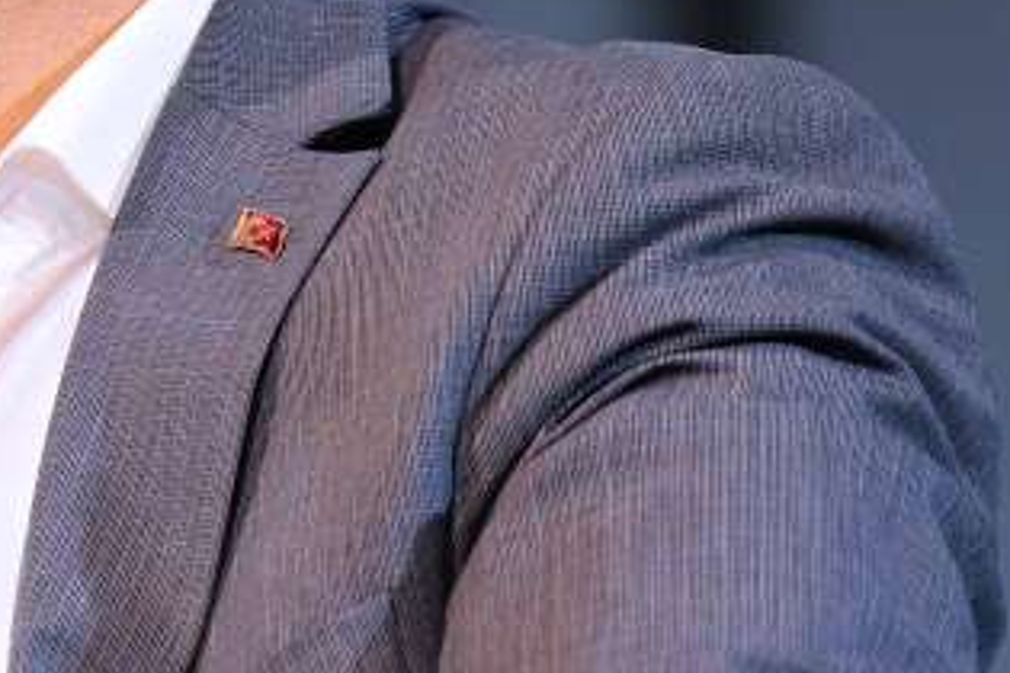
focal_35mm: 1218
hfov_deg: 1.7
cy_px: 300
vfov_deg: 1.1
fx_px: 34169
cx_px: -635
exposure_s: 1/250
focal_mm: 200
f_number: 2
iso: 800
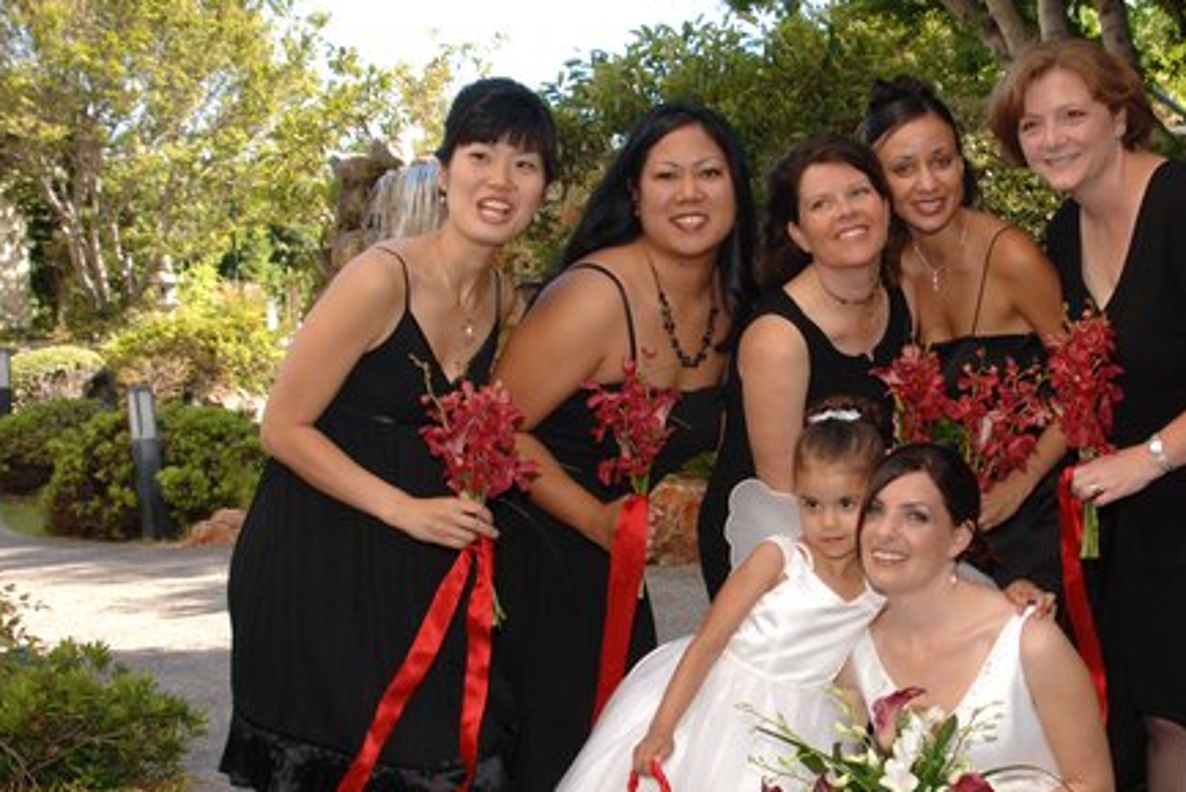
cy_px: 563
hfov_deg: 32.2
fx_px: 2043
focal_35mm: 62
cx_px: 756
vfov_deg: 21.8
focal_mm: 28
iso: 400
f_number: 6.7
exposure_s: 1/180
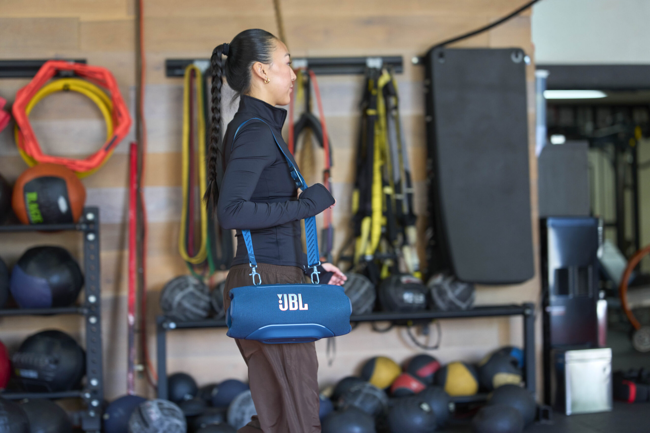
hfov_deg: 31.9
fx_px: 1137
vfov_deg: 21.6
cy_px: 216
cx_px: 325
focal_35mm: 63
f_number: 2
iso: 800
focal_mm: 63
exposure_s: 1/320
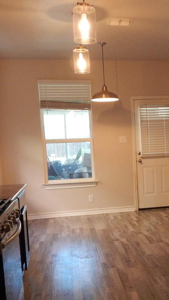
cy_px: 179
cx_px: 155
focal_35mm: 47
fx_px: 374
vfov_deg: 43.5
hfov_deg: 24.6
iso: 200
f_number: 3
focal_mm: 4
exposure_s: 1/30
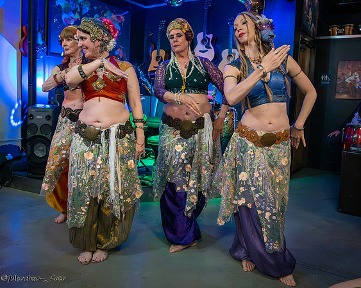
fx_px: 317
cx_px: 180
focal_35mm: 30
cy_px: 134
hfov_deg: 59.3
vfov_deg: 48.9
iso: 32000
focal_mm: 24
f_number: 4
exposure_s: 1/400
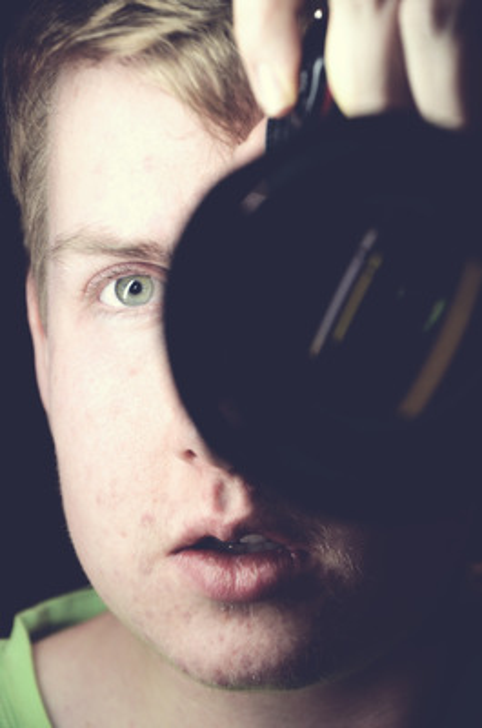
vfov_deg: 13.1
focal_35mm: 158
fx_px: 3177
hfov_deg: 8.7
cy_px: 364
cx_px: 241
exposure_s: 1/40
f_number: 5.6
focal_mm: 105
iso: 800
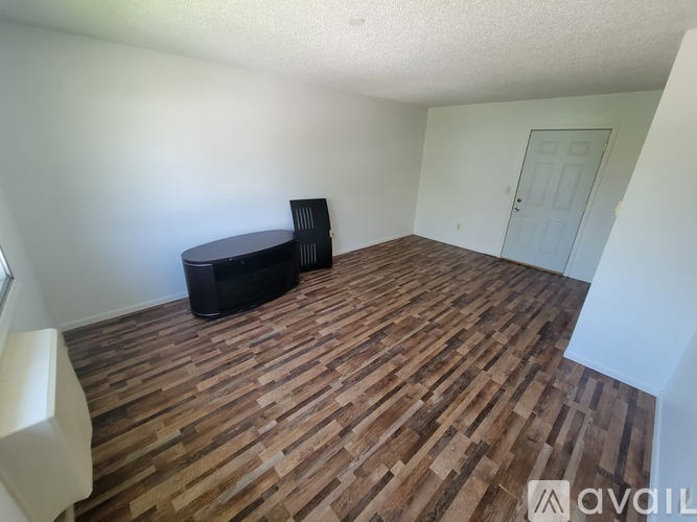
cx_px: 348
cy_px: 261
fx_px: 262
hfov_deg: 106.2
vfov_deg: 89.9
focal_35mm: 13
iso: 200
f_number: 2.2
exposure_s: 1/60
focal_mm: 2.2
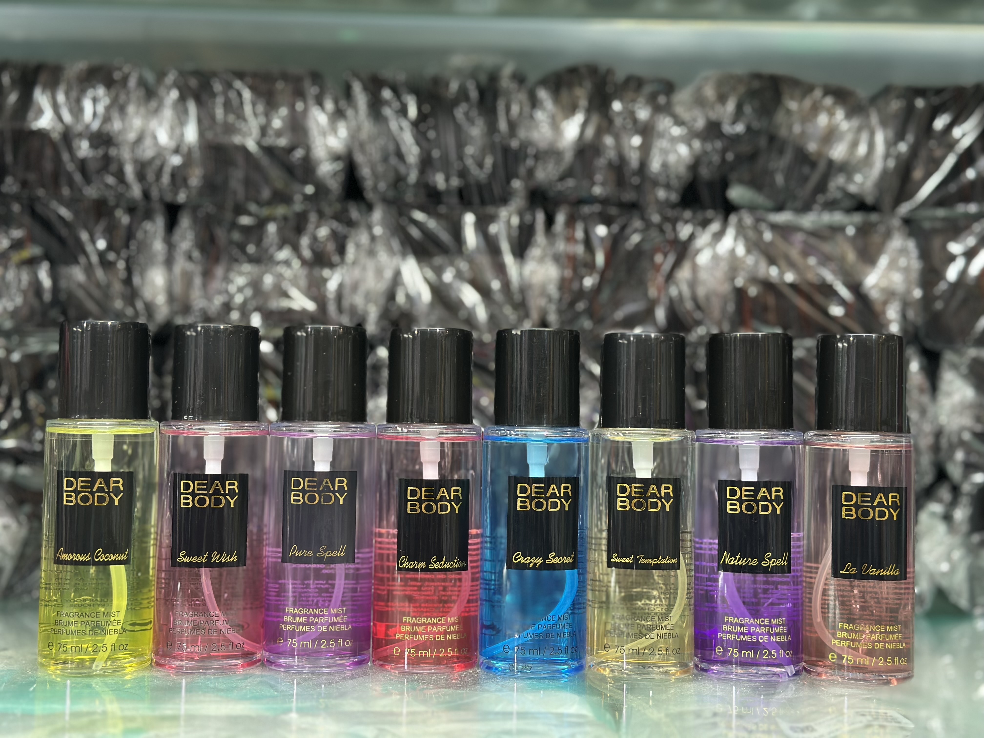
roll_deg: -1.3
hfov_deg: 39.7
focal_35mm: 48
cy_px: 369
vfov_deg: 30.3
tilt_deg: +0.8
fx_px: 1364
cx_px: 492
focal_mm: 6.86
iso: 200
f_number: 1.78
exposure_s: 1/100
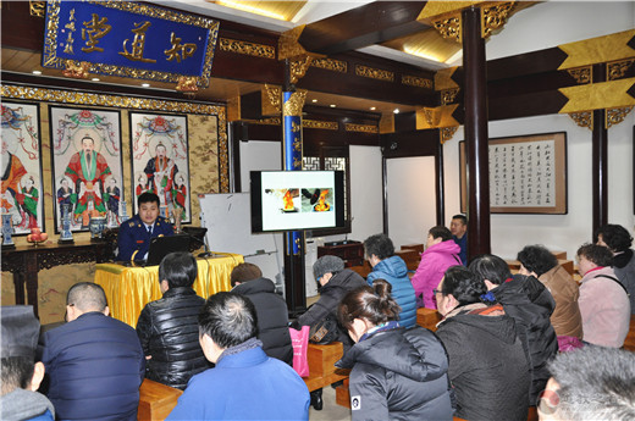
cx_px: 318
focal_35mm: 32
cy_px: 210
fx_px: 555
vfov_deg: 41.6
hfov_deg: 59.6
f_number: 3.8
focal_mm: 21
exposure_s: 1/60
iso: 800
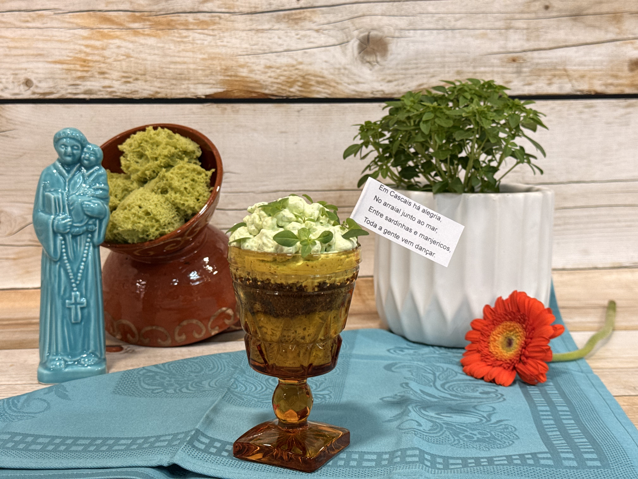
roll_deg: -1.3
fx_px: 885
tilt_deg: -7.3
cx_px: 319
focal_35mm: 48
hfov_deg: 39.7
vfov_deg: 30.3
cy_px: 240
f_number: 1.78
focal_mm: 6.76
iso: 80
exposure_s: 1/50
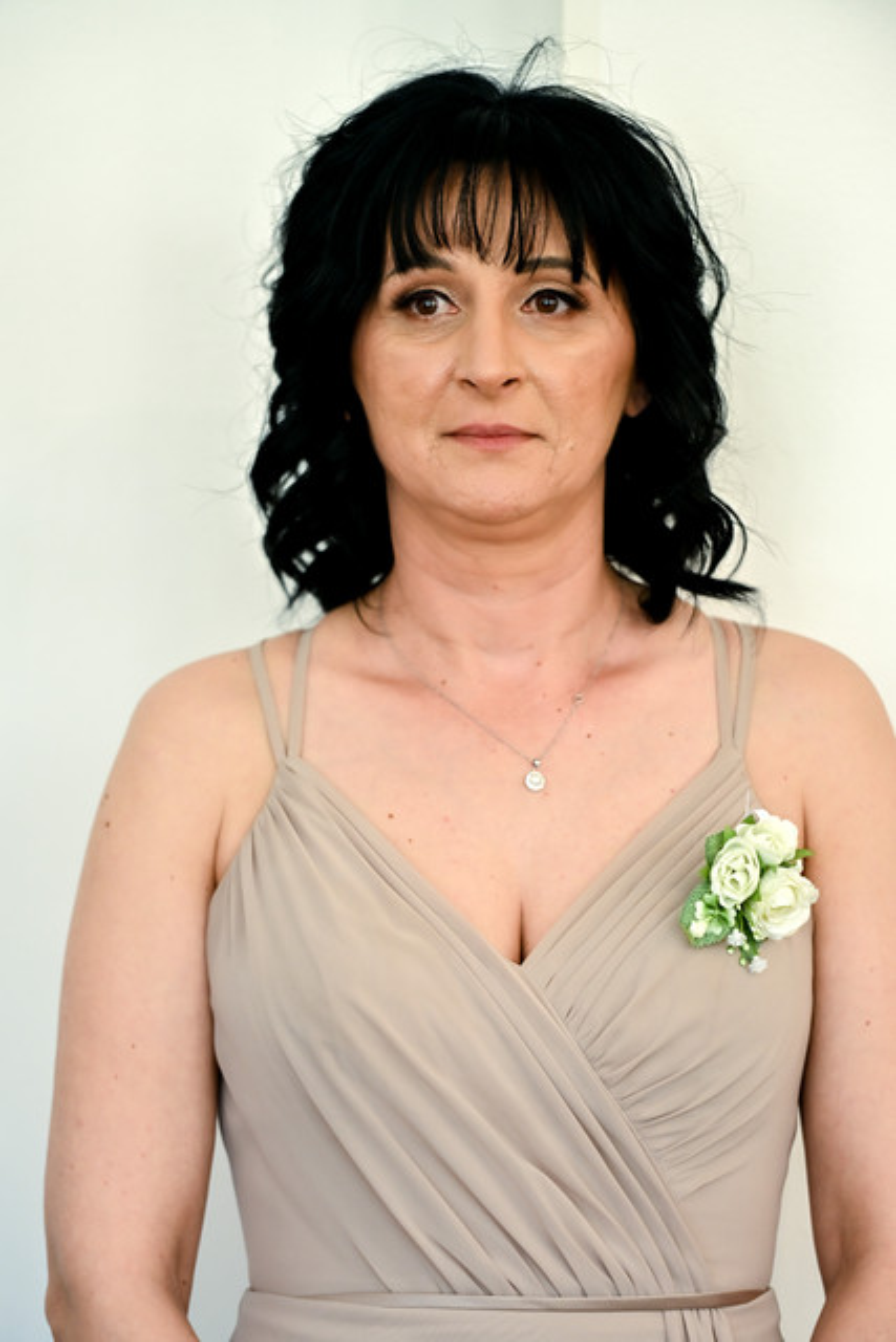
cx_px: 448
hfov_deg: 7.0
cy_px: 671
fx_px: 7275
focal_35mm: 195
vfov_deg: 10.5
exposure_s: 1/200
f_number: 2.8
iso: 800
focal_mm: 195
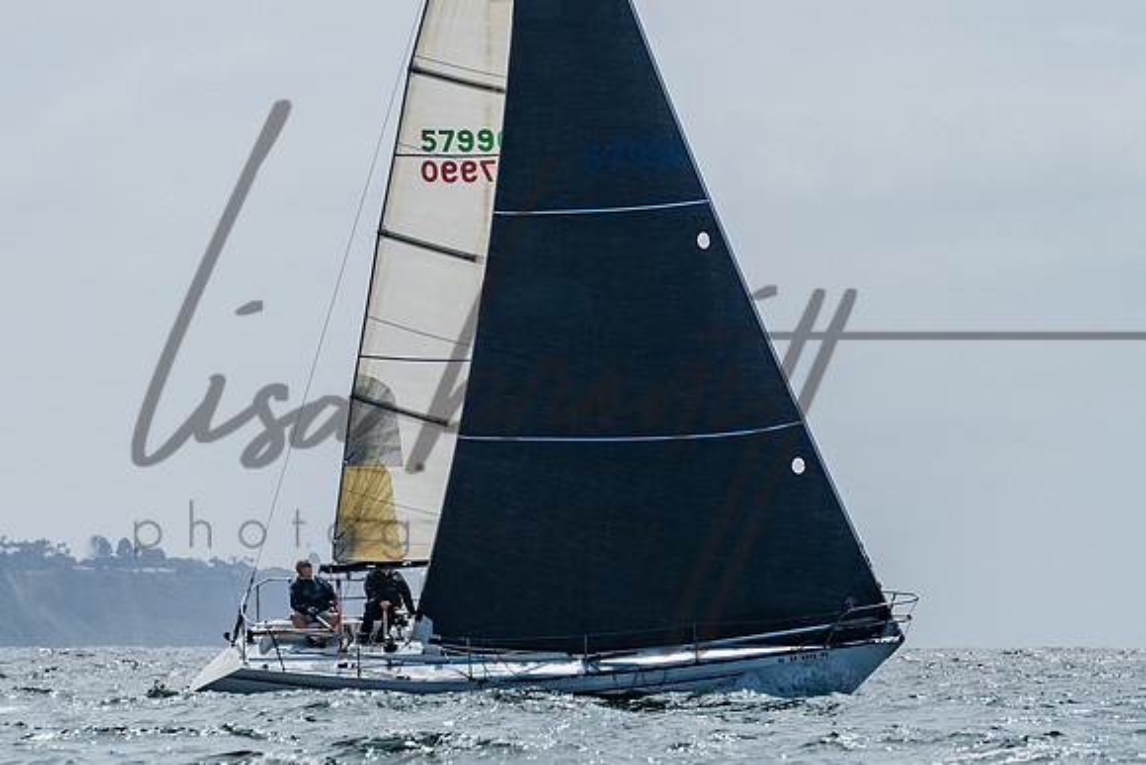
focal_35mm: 370
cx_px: 564
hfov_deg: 5.6
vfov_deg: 3.7
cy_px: 368
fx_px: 11794
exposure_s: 1/2000
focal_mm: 175
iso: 200
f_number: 6.3
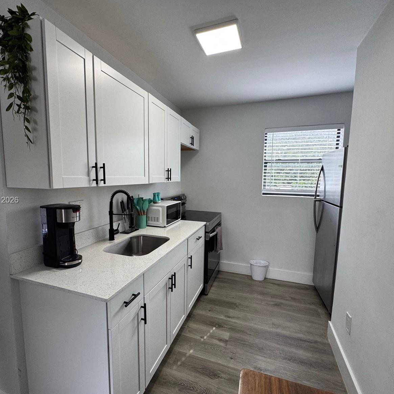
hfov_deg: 83.9
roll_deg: -0.9
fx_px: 219
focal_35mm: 17
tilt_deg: -7.3
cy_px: 201
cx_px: 184
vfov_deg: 84.0
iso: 125
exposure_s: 1/120
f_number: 2.2
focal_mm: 2.22
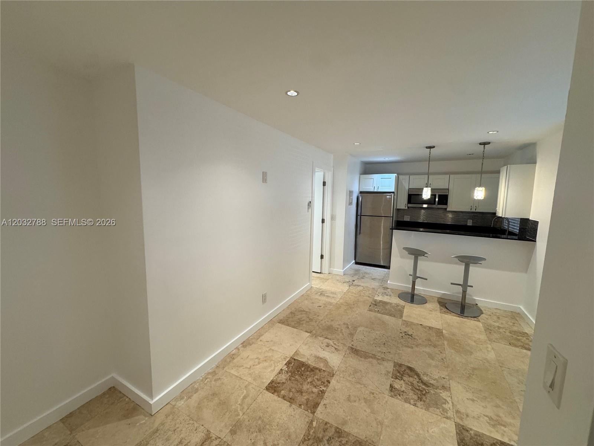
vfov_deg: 85.7
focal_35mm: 14
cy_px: 223
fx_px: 240
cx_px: 297
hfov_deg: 102.1
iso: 250
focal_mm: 2.22
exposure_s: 1/120
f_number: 2.2
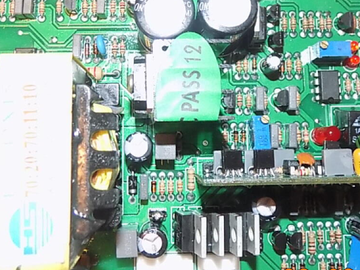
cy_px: 58
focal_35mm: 49
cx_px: 174
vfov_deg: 29.1
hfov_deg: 38.9
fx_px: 510
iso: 400
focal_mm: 4
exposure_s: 1/20
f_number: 3.1
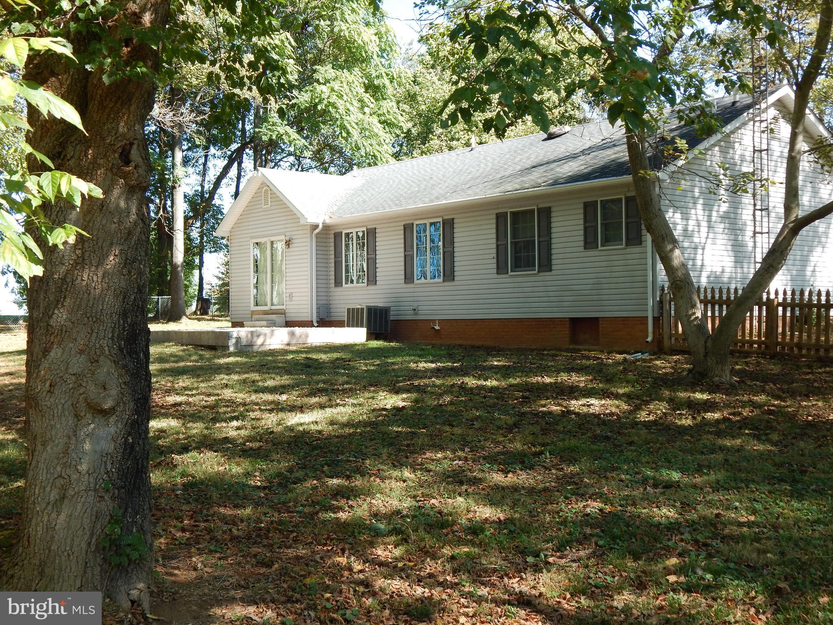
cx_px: 416
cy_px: 312
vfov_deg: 33.6
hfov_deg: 43.9
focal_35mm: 43
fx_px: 1035
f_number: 3.6
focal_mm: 7.7
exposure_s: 1/200
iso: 125
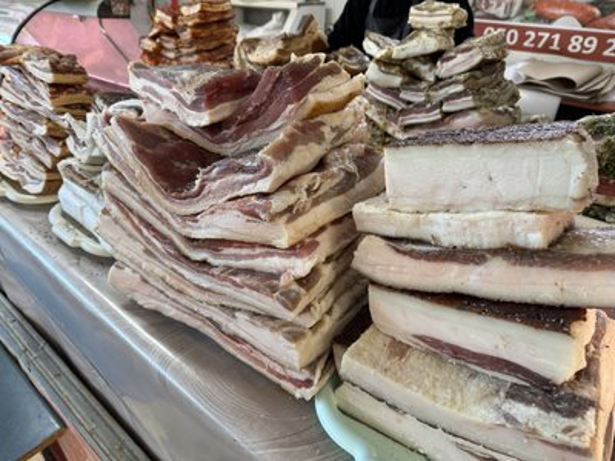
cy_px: 230
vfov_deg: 56.8
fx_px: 426
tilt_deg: -31.7
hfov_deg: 71.6
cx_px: 308
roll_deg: -1.6
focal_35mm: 24
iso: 200
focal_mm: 6.76
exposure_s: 1/100
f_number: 1.78
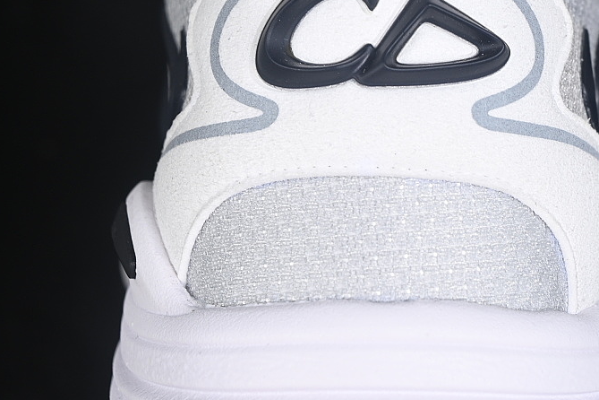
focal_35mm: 121
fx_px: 2013
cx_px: 373
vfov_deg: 11.3
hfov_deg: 16.9
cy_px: 164
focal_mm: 50
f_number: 7.1
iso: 160
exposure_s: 1/80
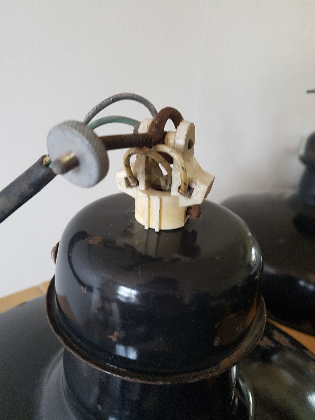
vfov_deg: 67.3
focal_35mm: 26
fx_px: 315
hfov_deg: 53.1
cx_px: 158
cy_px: 210
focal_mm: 4.2
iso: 200
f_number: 1.7
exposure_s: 1/18
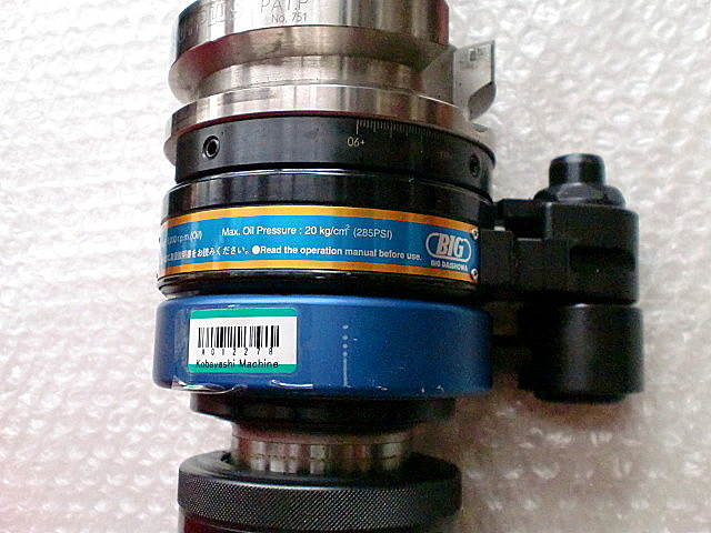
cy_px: 266
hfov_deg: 52.6
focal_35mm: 35
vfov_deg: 40.7
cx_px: 356
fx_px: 719
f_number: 3.1
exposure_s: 1/60
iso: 1000
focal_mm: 6.3
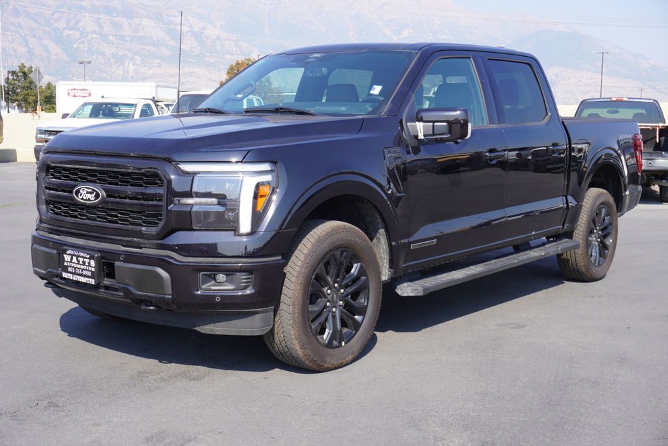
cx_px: 334
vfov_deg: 29.0
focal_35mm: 46
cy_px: 223
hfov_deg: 42.3
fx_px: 863
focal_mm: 31
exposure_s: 1/100
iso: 100
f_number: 9
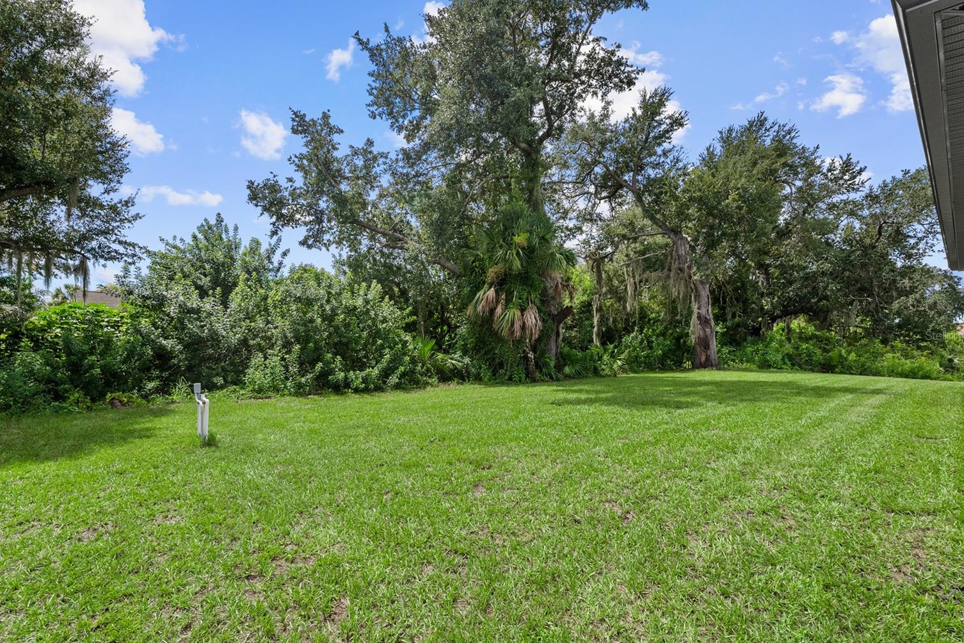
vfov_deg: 70.4
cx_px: 470
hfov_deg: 93.3
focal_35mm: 17
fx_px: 455
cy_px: 335
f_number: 9
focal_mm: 16
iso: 400
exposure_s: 1/400
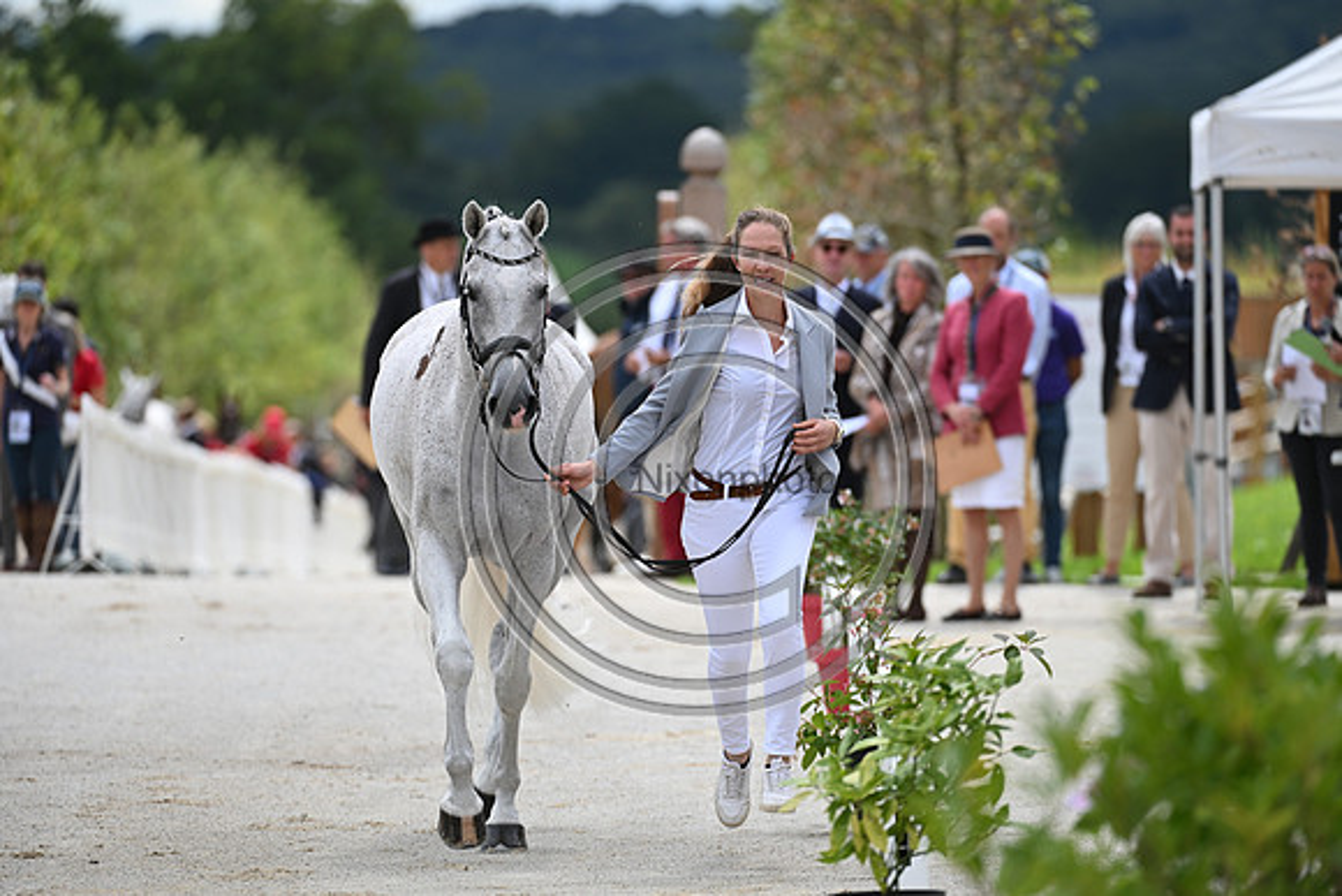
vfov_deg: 3.8
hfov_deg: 5.7
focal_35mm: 360
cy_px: 448
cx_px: 671
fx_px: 13423
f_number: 5.6
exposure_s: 1/1600
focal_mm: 360
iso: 360
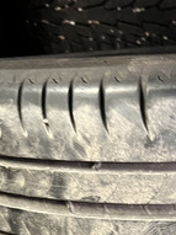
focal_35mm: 68
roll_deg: +0.6
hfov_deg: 21.0
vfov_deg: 26.1
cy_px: 268
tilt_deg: -25.3
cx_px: 166
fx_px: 461
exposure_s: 1/33
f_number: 1.5
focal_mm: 5.7
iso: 400
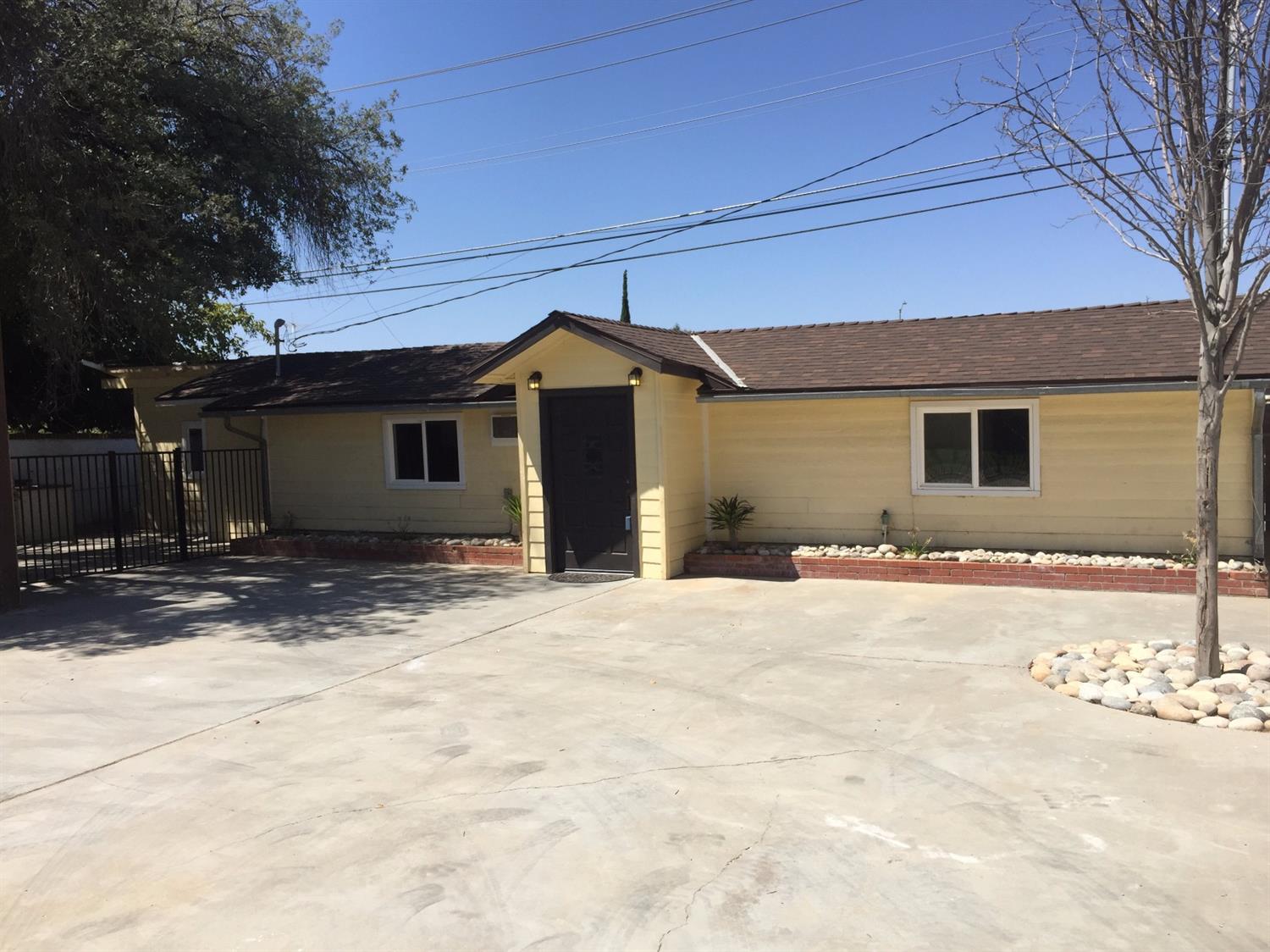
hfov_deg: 61.7
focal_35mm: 29
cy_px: 476
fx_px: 1064
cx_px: 635
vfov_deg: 48.2
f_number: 2.2
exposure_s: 1/1883
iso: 32
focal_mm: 4.15
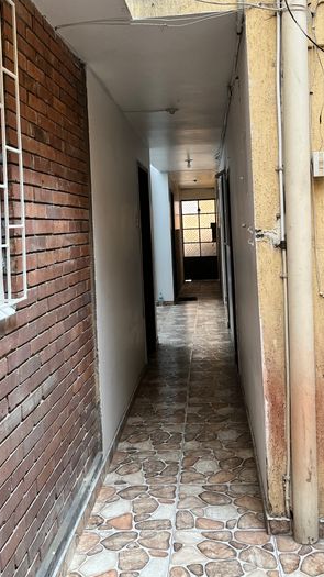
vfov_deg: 54.8
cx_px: 169
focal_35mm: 36
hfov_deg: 32.8
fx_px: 550
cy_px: 225
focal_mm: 5.1
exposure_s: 1/121
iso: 80
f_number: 1.6
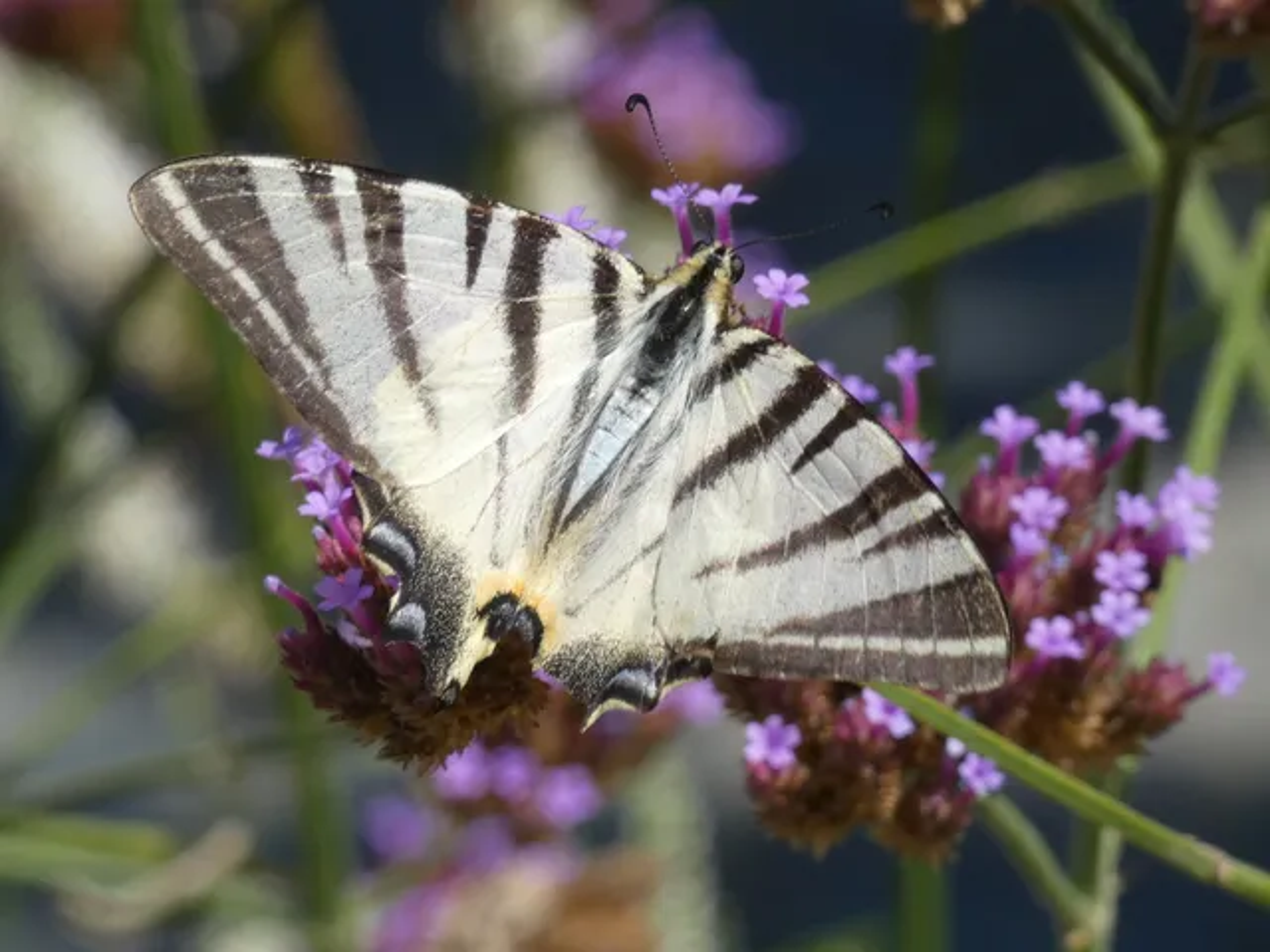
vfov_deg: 5.3
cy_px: 476
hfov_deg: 7.0
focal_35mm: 282
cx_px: 635
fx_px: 10346
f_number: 5.5
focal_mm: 50.6
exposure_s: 1/320
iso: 80
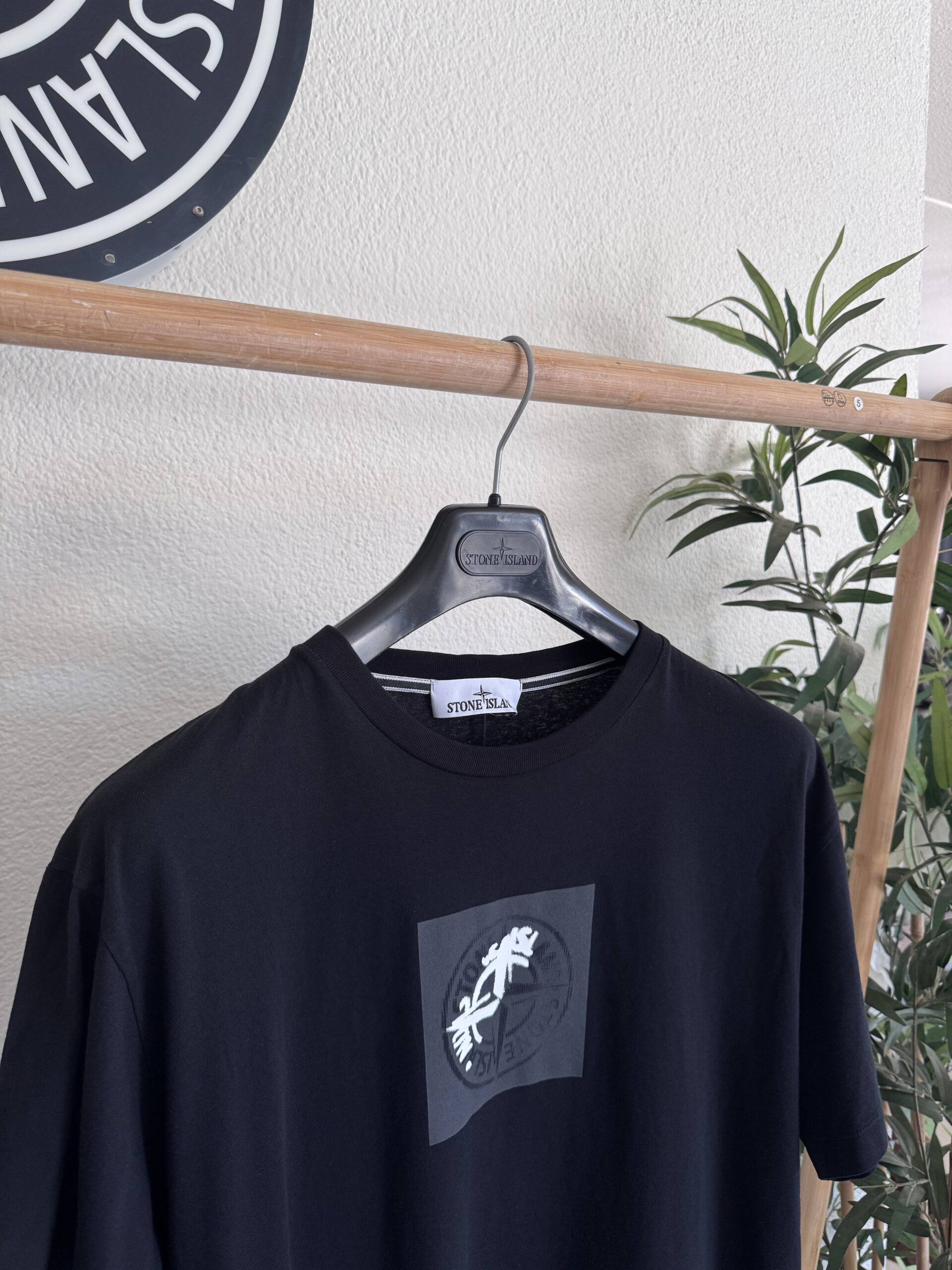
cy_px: 635
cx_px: 476
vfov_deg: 71.6
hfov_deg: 56.8
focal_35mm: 24
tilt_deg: -3.8
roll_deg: +1.1
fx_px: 880
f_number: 1.78
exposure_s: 1/100
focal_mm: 6.76
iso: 160
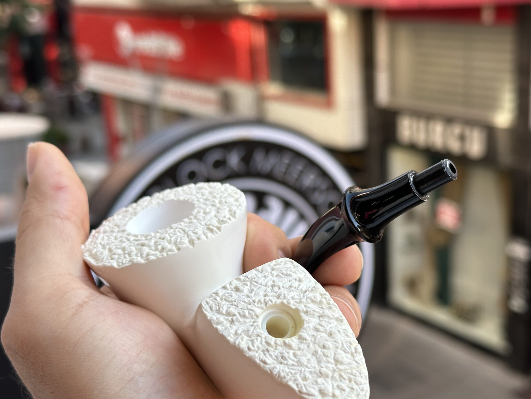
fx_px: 874
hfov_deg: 33.7
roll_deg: +2.5
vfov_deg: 25.6
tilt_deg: -15.6
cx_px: 301
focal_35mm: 57
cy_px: 219
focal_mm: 6.86
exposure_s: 1/482
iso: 64
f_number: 1.78
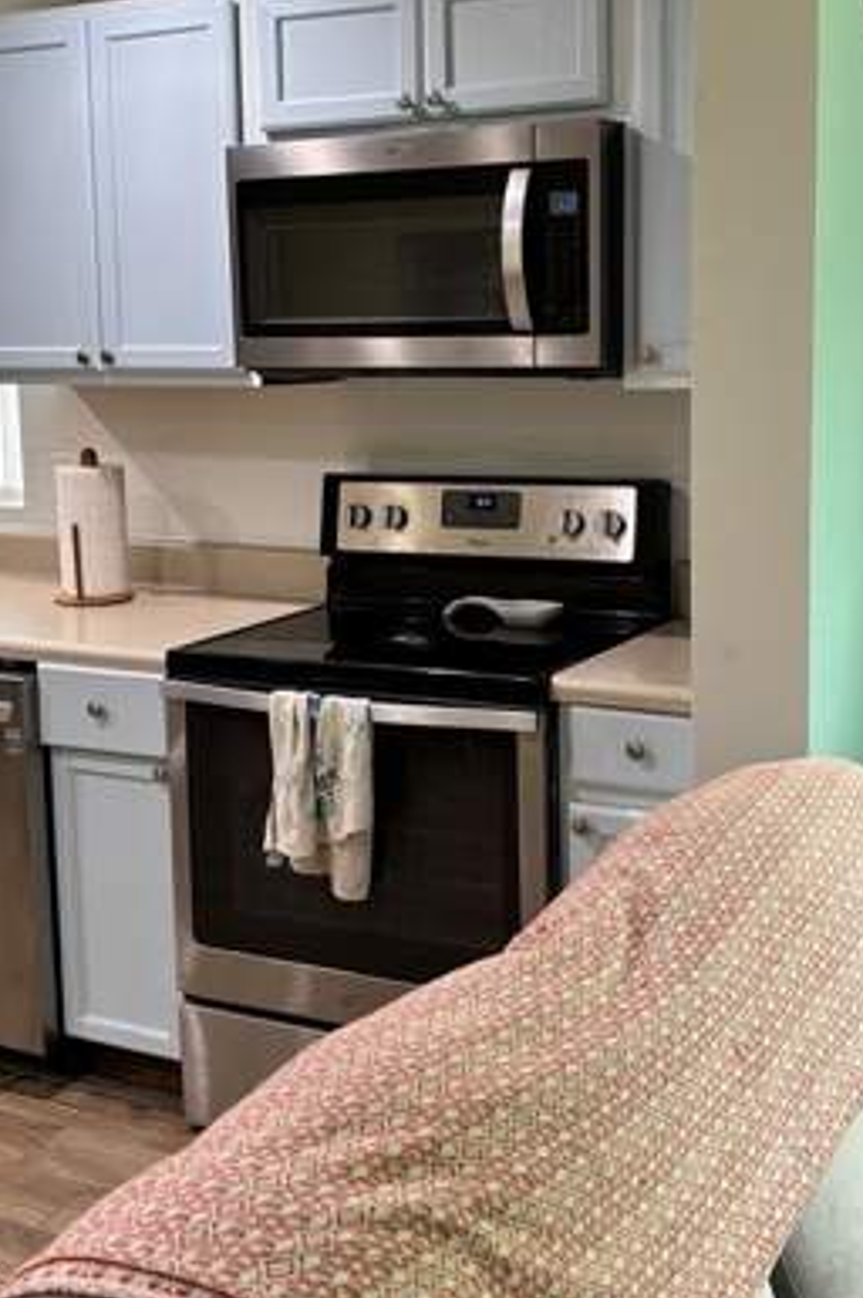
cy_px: 533
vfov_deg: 43.5
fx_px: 1621
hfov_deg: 29.8
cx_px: 455
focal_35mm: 45
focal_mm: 5.96
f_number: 1.6
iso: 160
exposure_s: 1/60
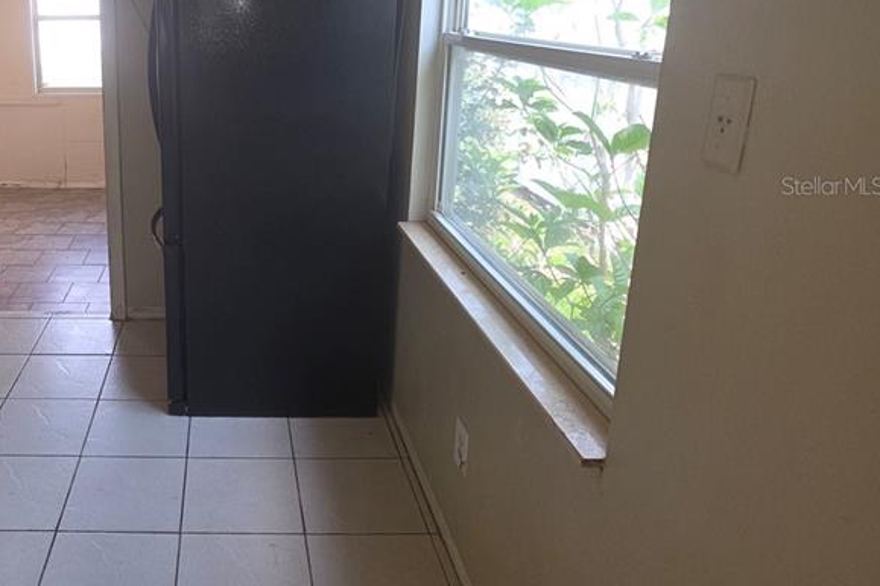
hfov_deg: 61.3
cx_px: 205
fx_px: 684
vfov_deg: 45.5
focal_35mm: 28
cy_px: 185
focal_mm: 2.2
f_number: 1.9
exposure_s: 1/60
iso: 25
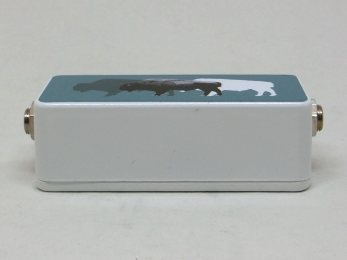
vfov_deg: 18.4
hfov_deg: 24.4
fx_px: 802
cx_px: 174
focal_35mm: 80
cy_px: 130
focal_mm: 14.3
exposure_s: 1/100
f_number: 5.4
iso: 400
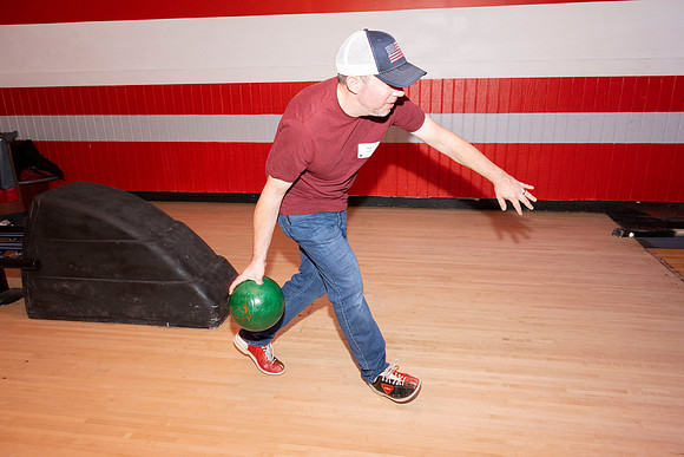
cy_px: 228
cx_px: 342
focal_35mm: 26
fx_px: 494
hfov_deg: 69.4
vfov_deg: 49.6
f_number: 5.6
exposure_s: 1/100
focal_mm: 26
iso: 2000
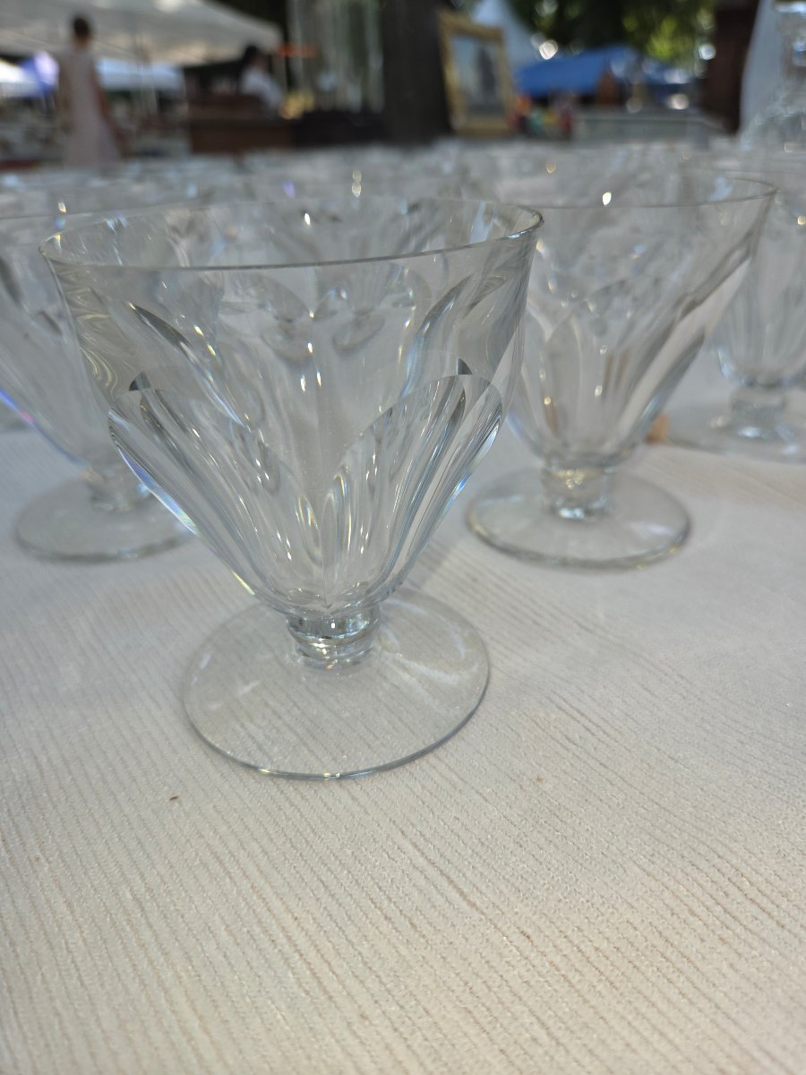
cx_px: 403
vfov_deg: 73.9
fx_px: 714
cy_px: 538
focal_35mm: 23
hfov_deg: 58.9
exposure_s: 1/433
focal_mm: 5.4
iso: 25
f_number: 1.8
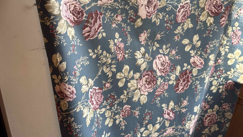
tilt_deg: -21.1
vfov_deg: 33.6
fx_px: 226
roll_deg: +1.2
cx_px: 122
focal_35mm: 35
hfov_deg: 56.6
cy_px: 55
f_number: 1.78
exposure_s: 1/100
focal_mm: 6.76
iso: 160
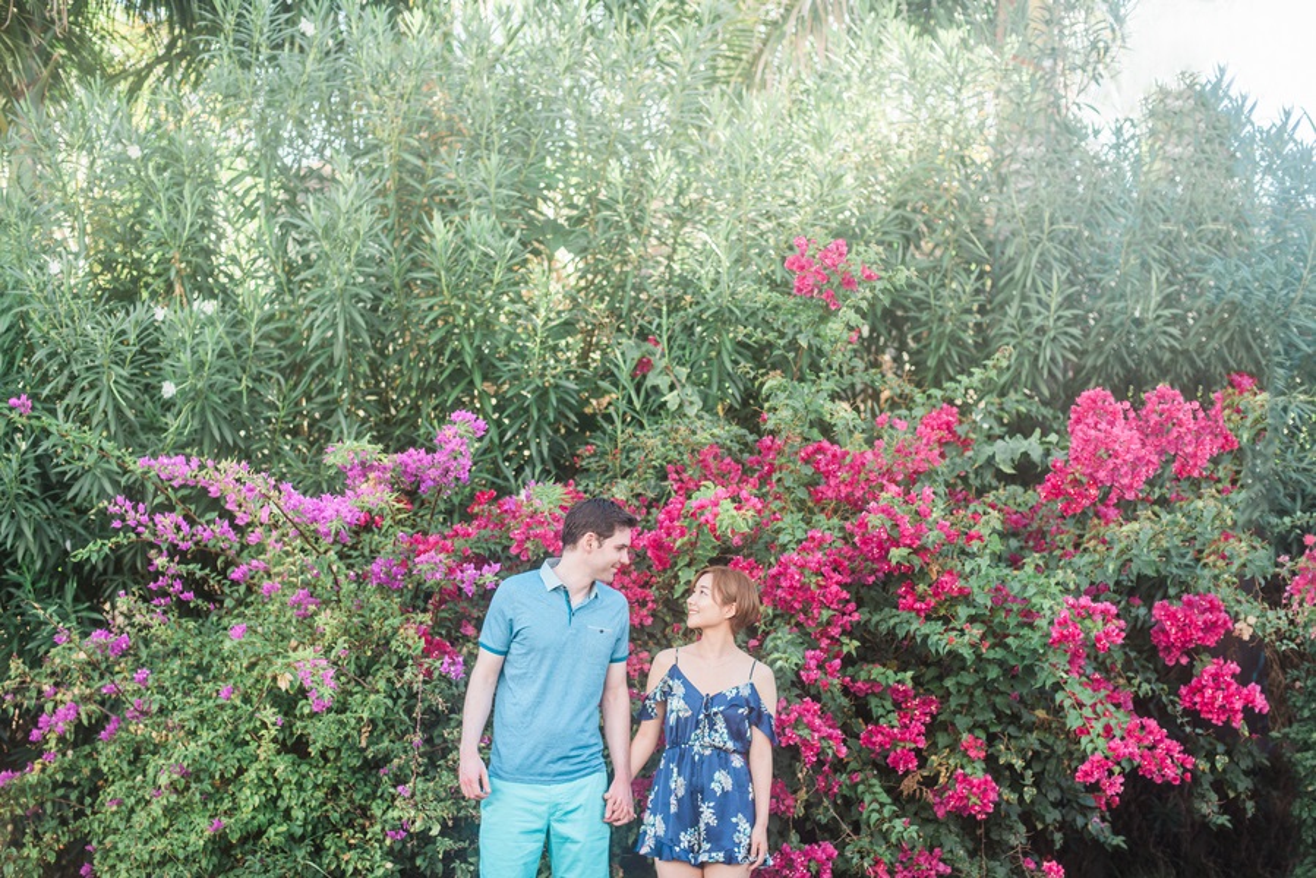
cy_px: 439
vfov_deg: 27.0
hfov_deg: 39.6
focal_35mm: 50
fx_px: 1828
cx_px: 658
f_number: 2.5
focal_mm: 50
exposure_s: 1/800
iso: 200
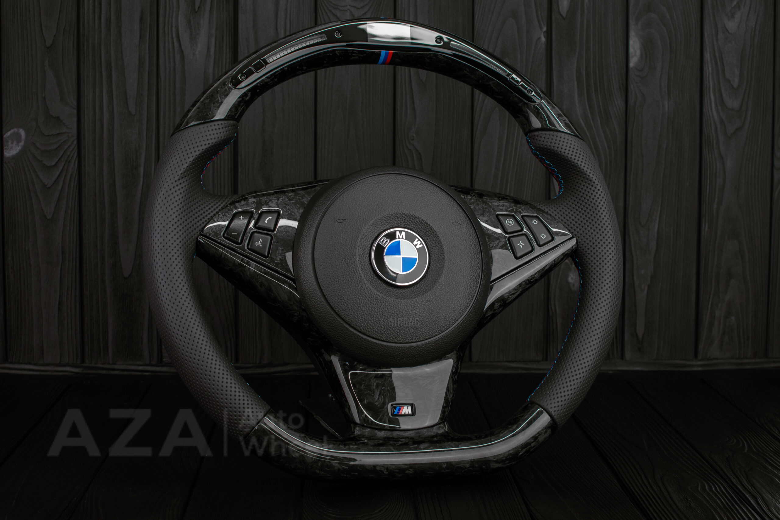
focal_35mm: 52
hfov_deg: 37.8
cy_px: 260
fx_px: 1137
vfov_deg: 25.8
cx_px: 390
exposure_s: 1/125
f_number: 6.3
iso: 500
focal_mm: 35
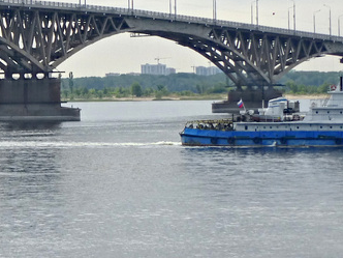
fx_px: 2170
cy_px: 51
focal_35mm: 219
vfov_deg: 6.8
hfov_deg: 9.0
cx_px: -43
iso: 100
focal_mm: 12.7
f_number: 4.7
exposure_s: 1/1000
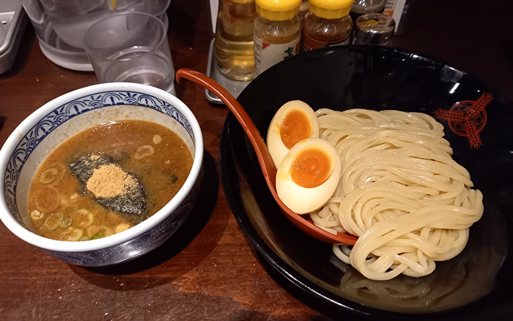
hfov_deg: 68.4
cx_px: 256
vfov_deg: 45.8
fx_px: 377
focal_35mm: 27
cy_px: 134
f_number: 1.8
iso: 500
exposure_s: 1/25
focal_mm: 4.65
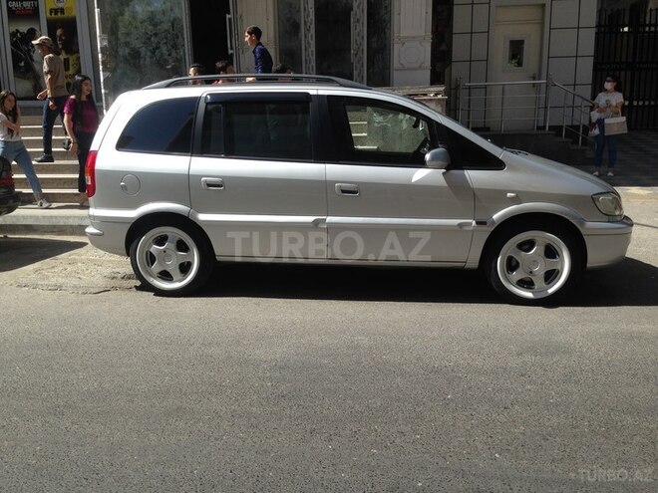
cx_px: 329
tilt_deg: -11.1
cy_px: 246
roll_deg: +0.8
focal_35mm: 33
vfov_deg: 42.9
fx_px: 627
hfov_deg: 55.4
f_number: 2.4
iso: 50
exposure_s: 1/1004
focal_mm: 4.12
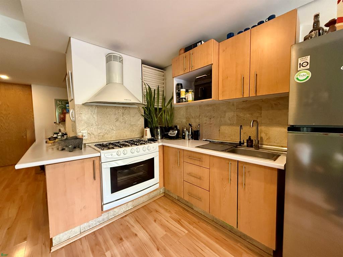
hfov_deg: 102.1
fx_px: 139
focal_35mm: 14
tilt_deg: -3.3
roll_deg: +1.0
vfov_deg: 85.7
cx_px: 172
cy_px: 128
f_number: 2.2
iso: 640
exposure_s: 1/60
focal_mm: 2.22
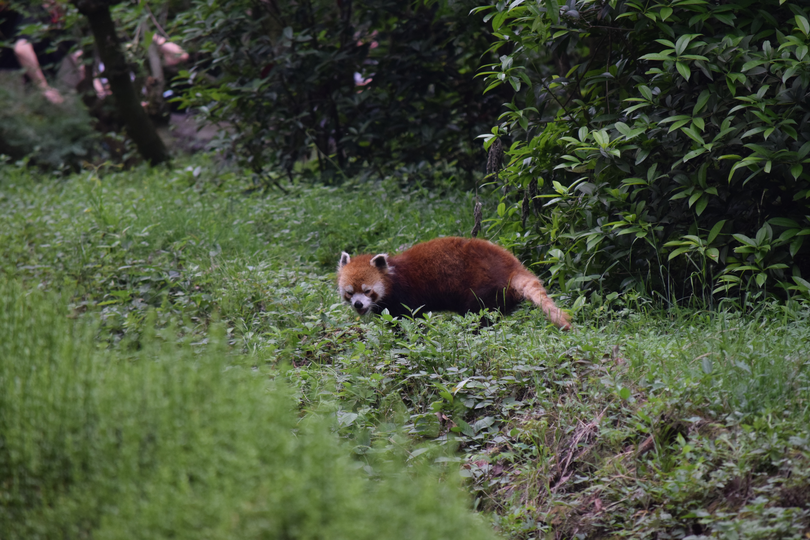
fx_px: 6749
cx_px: 405
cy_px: 270
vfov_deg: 4.6
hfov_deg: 6.9
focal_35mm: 300
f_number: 5.6
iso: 1250
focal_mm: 200
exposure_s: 1/500
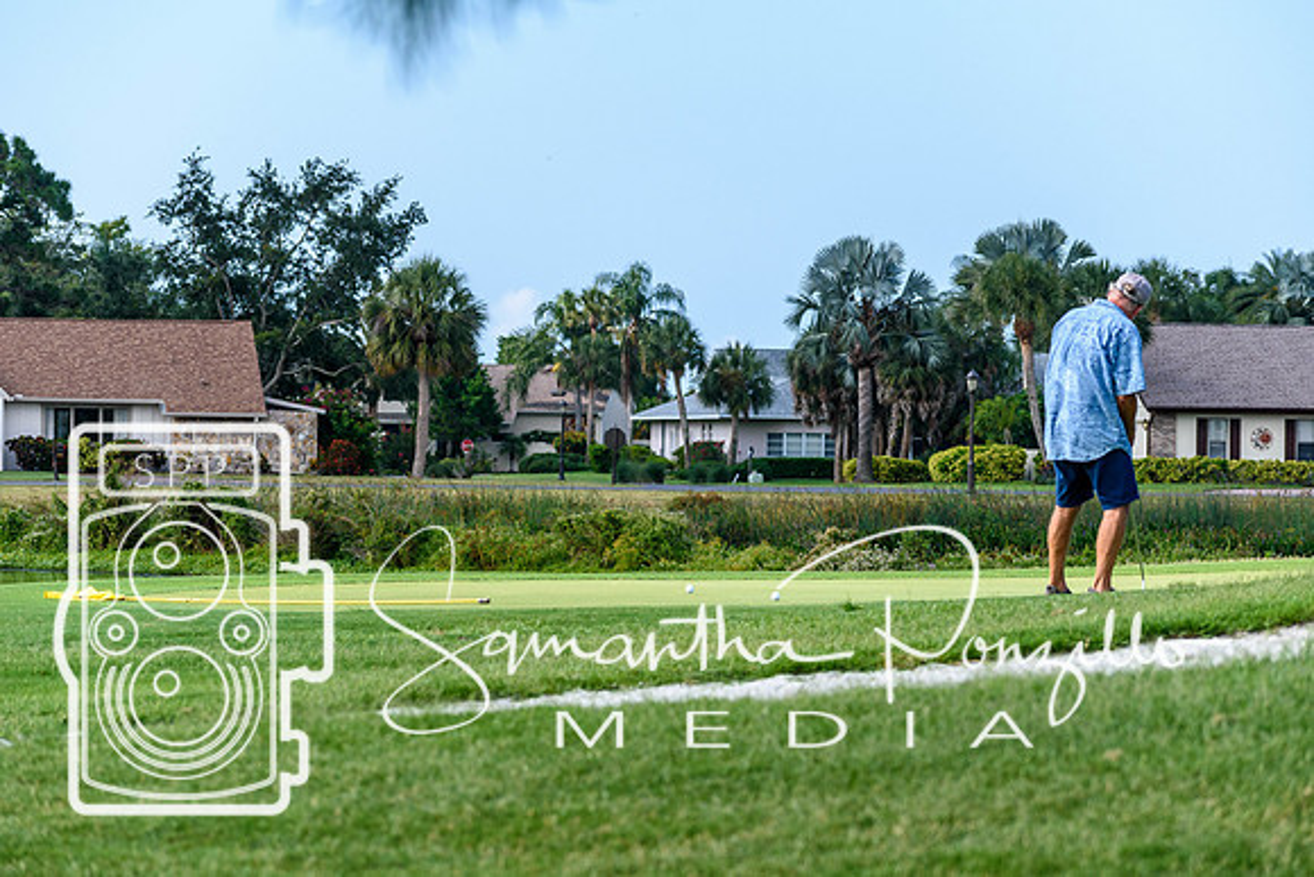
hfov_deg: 11.4
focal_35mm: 180
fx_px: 6571
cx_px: 657
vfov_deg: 7.6
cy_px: 438
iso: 200
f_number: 6.3
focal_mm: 120
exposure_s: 1/640
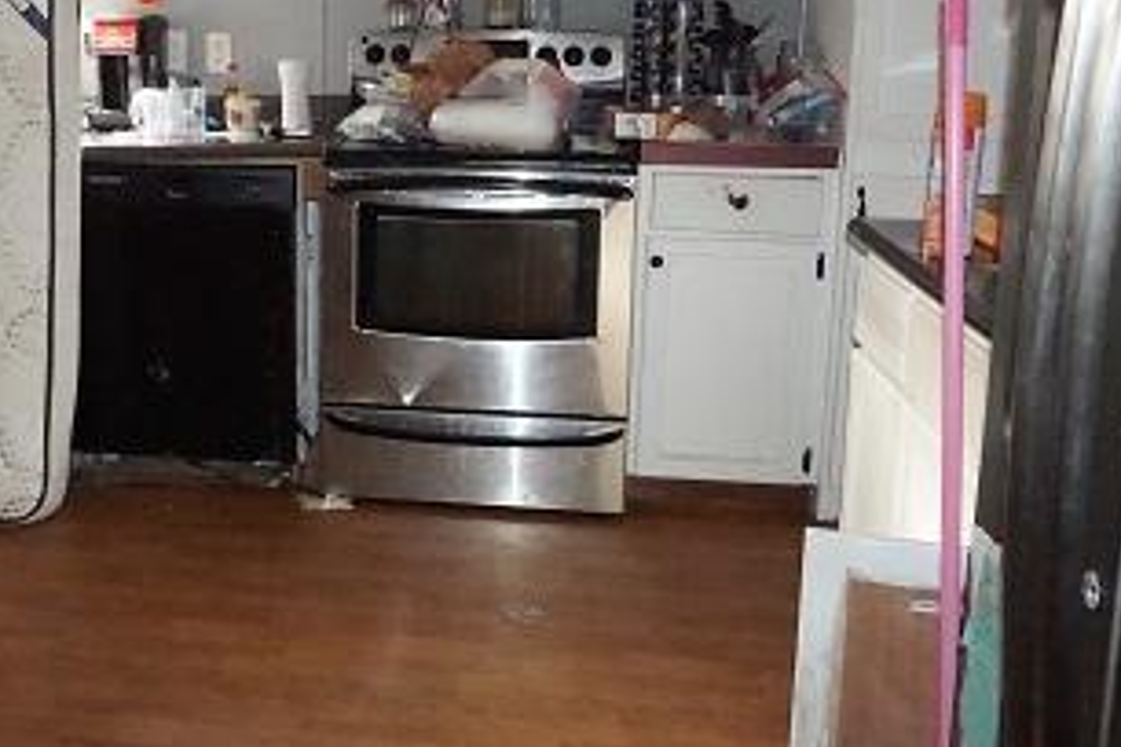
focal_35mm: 47
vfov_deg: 28.3
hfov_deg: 40.4
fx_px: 1463
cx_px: 245
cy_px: 201
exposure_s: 1/100
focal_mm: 16
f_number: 7.1
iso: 12800
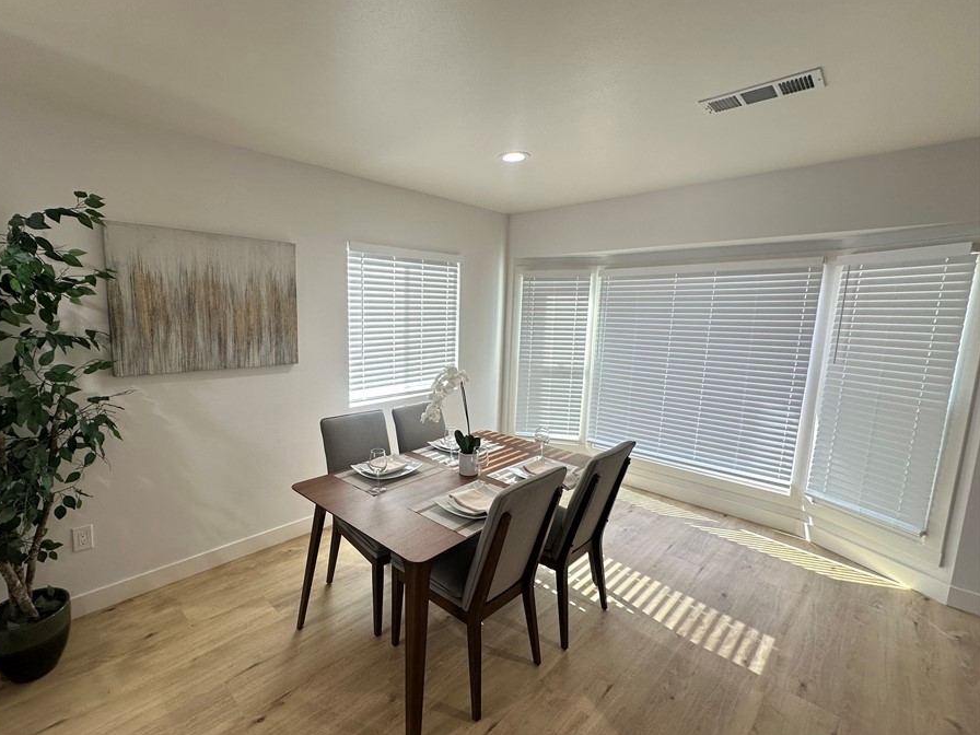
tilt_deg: -8.8
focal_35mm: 16
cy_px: 378
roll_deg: -1.3
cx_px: 422
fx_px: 453
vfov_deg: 78.1
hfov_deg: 93.9
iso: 100
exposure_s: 1/120
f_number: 2.2
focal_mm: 2.22
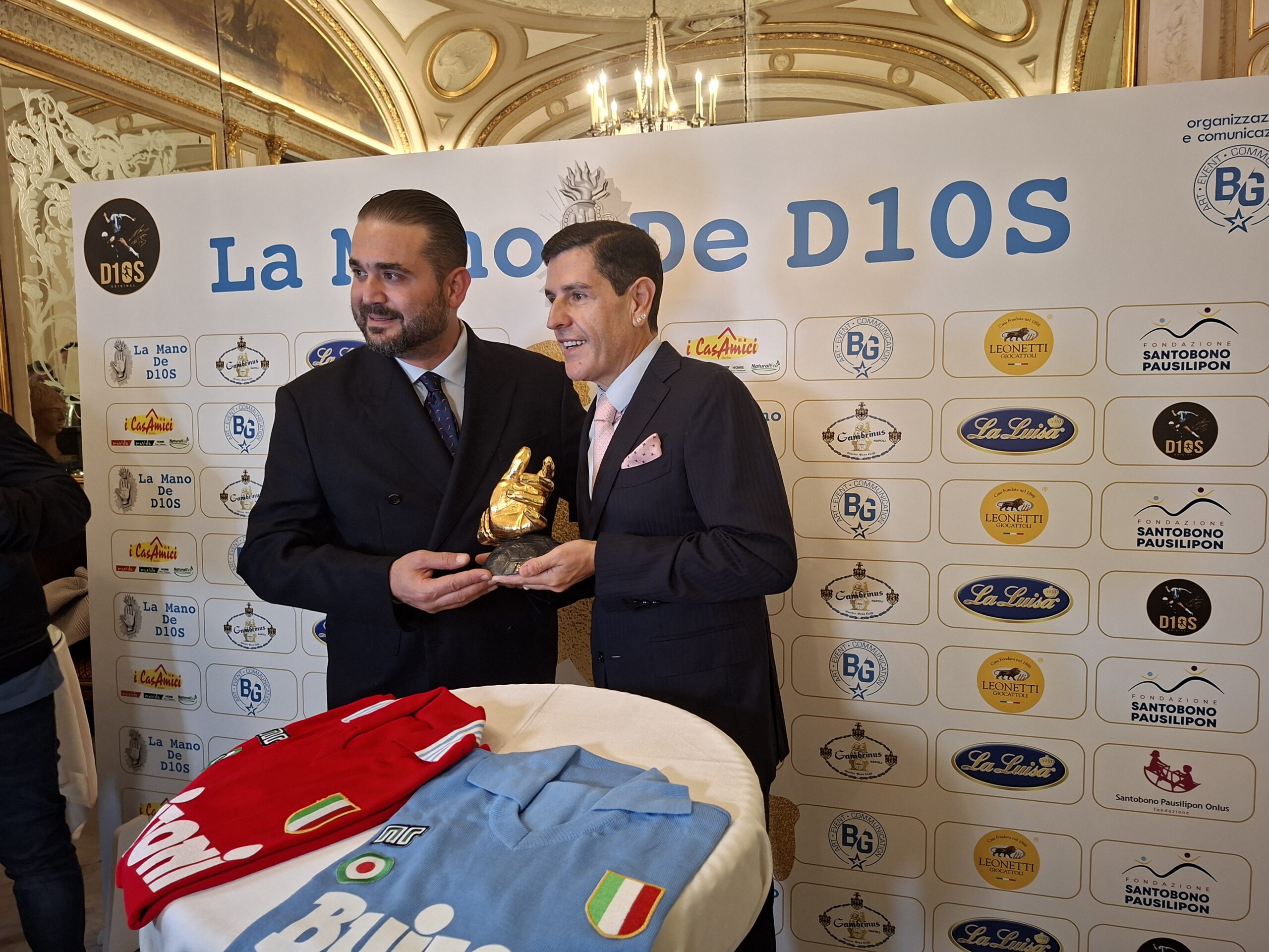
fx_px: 843
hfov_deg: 73.9
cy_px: 476
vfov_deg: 58.9
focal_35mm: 23
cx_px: 634
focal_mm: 5.54
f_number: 1.8
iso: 250
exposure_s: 1/50
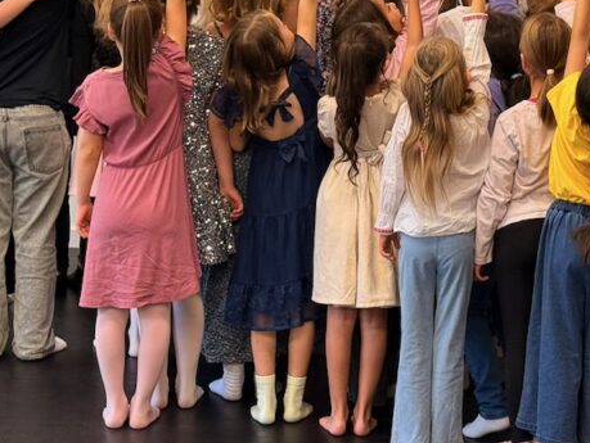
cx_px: 388
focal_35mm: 107
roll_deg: -2.0
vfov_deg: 13.8
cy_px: 63
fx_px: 1825
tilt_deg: -5.1
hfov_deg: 18.3
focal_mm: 6.76
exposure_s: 1/50
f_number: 1.78
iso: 64
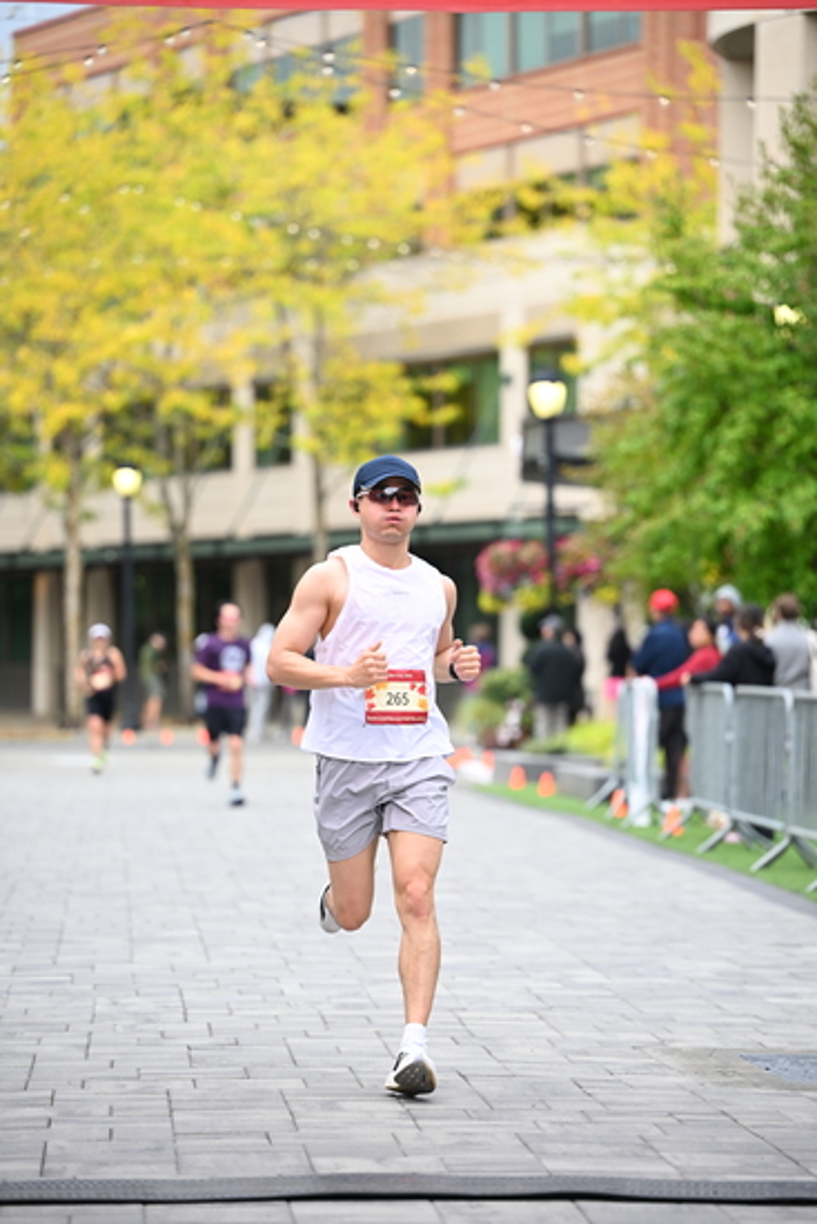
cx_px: 408
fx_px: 4422
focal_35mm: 130
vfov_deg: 15.8
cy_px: 612
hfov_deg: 10.6
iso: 1000
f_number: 2.8
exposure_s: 1/2000
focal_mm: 130
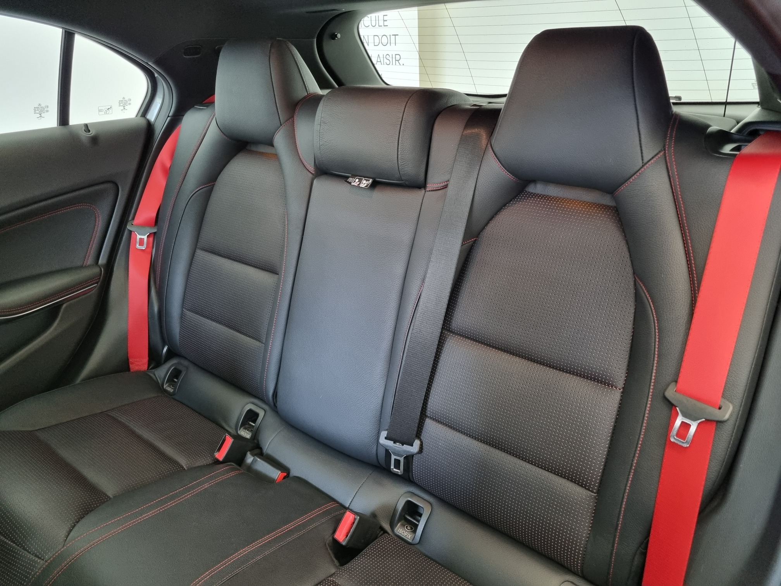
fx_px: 587
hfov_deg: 67.3
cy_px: 293
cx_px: 390
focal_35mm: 26
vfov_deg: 53.1
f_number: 1.8
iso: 640
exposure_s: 1/40
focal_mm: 5.4
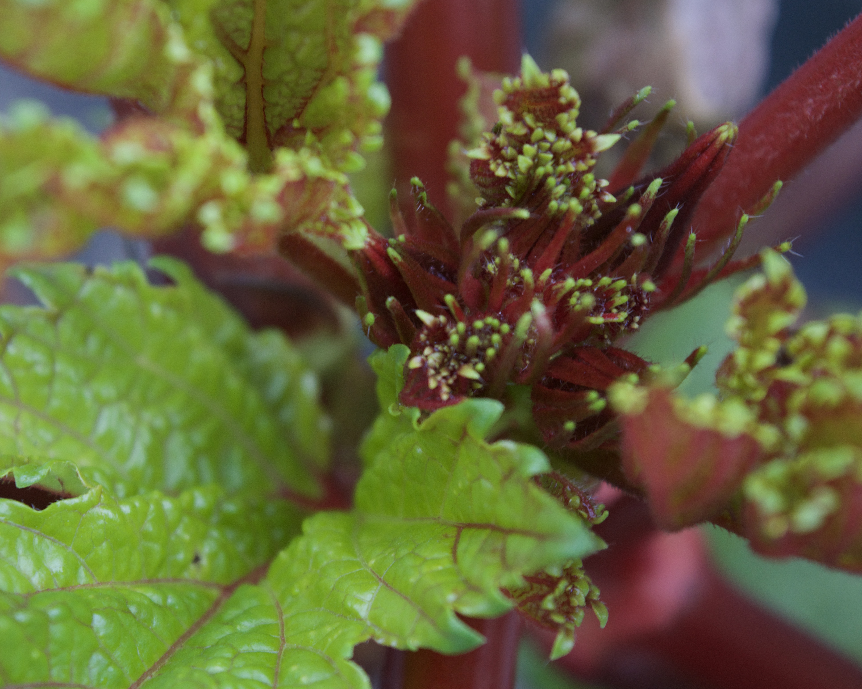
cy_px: 345
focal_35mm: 94
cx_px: 372
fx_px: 2387
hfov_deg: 20.5
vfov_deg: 16.4
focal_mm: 55
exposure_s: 1/125
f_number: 5.6
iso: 400
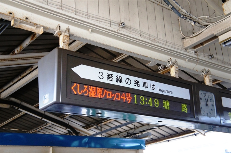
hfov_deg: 38.9
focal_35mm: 51
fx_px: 327
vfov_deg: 26.4
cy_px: 76
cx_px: 116
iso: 1600
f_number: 4.5
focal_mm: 34
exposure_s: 1/80
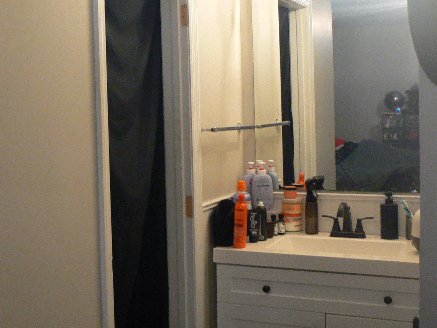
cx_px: 154
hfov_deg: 35.9
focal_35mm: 53
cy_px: 143
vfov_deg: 27.5
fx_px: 669
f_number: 2.8
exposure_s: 1/25
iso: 200
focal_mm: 6
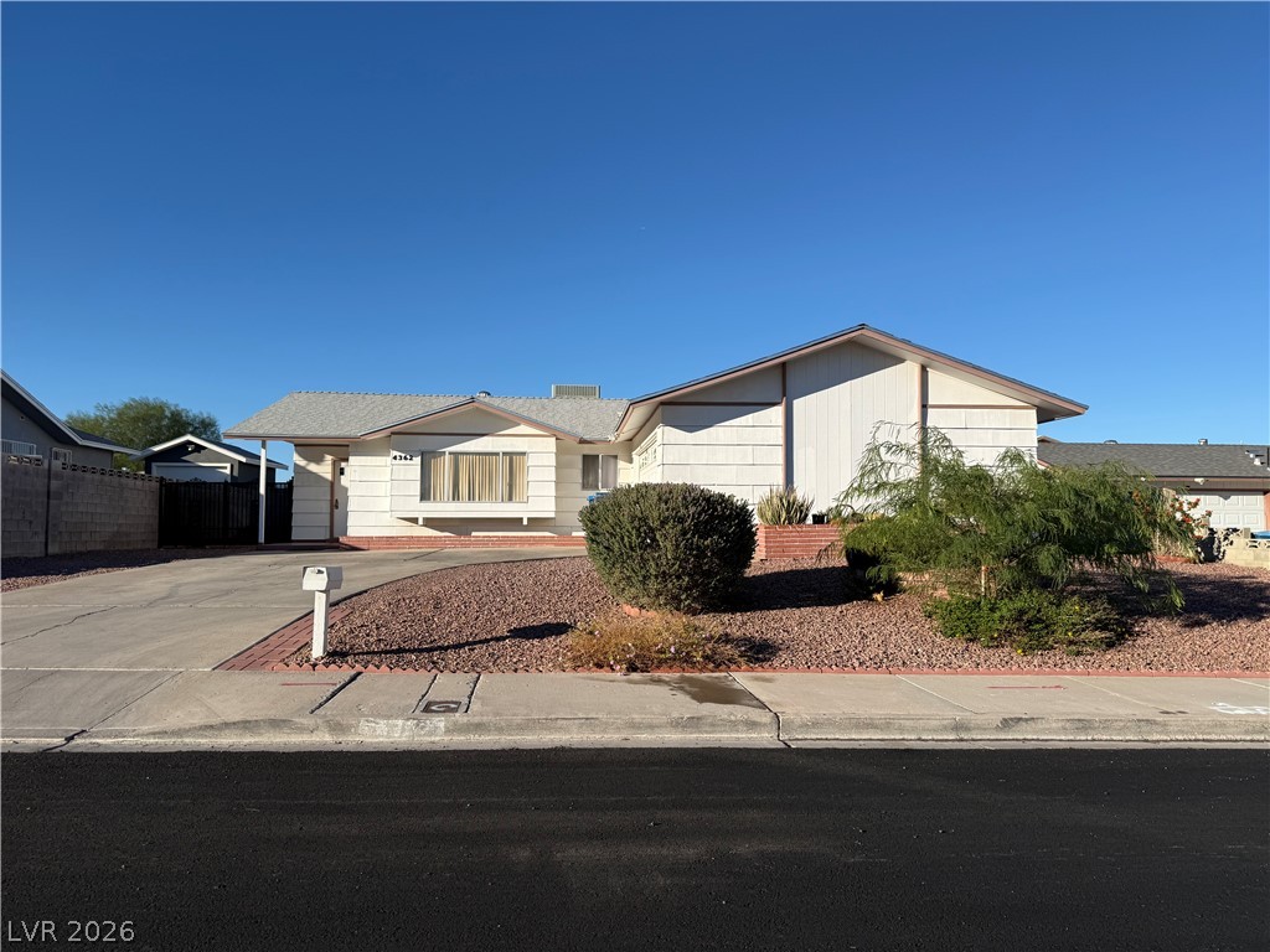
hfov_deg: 71.6
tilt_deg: +4.0
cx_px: 635
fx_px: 881
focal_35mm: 24
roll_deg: +2.4
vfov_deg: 56.8
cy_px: 476
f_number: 1.78
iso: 80
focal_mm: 6.76
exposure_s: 1/4975
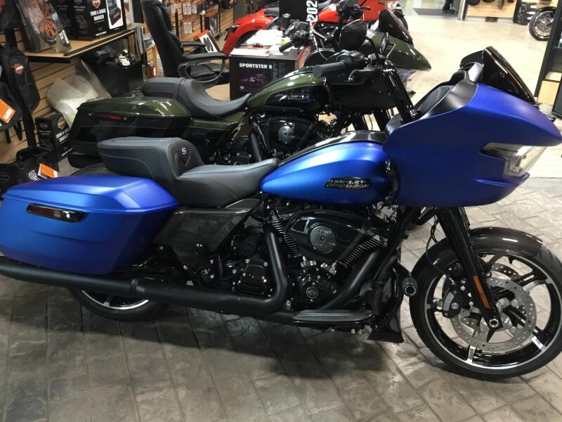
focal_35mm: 31
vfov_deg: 45.4
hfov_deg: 58.4
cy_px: 211
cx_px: 281
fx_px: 503
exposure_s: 1/24
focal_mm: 3.3
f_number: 2.4
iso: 200
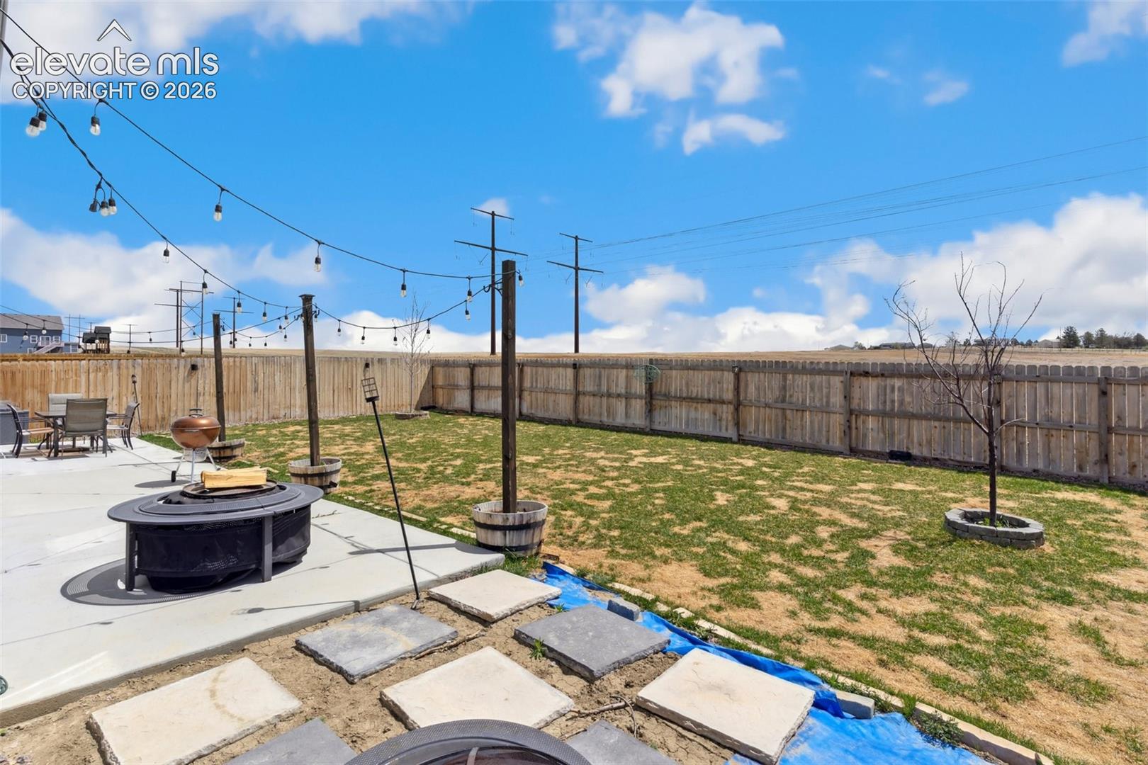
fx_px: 574
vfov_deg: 67.4
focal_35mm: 18
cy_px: 382
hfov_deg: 90.0
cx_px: 574
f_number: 11
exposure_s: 1/160
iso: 100
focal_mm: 18
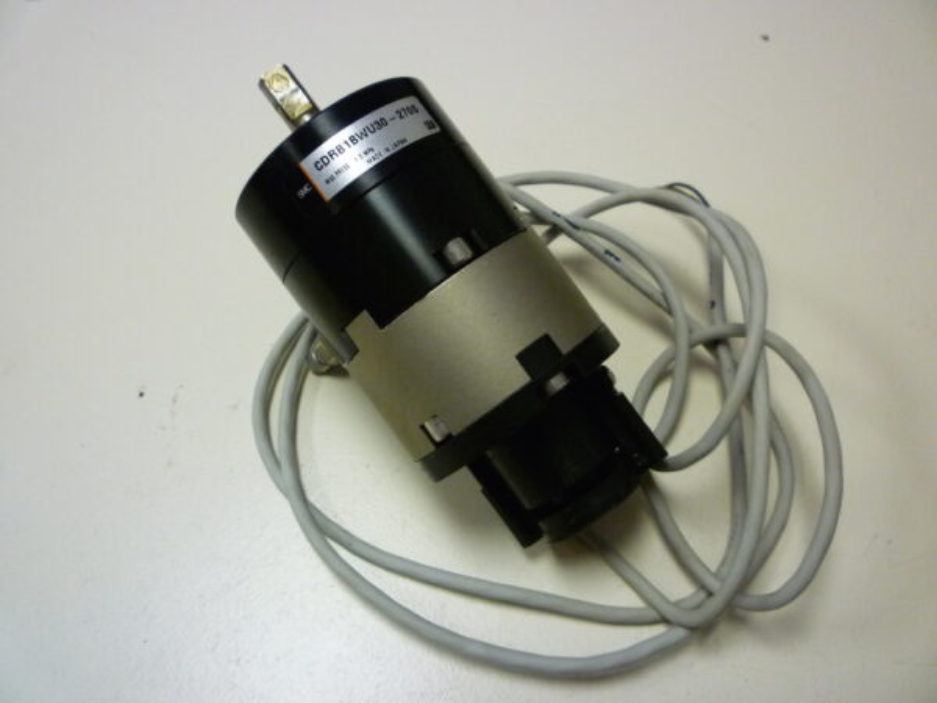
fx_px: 785
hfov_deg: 61.7
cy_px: 352
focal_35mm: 29
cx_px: 468
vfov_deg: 48.2
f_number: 3.3
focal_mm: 5.2
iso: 400
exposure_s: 1/25
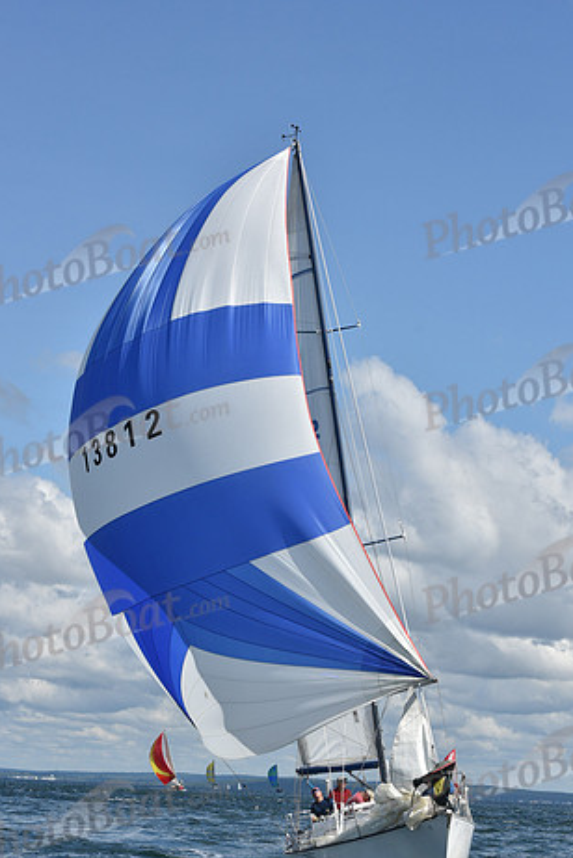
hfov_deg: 15.5
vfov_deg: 23.1
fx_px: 2098
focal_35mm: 88
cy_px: 506
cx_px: 326
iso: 250
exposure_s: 1/1250
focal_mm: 70
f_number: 8
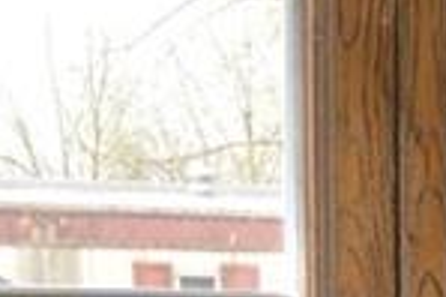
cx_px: 754
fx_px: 2302
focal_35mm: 186
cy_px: 888
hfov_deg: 10.5
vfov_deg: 6.7
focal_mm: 18
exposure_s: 1/125
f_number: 4
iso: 250
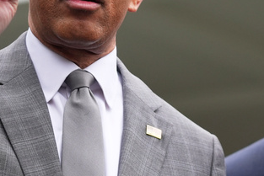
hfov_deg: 9.0
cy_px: 137
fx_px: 1680
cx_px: 173
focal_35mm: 229
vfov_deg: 6.0
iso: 400
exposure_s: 1/1600
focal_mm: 70
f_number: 2.8
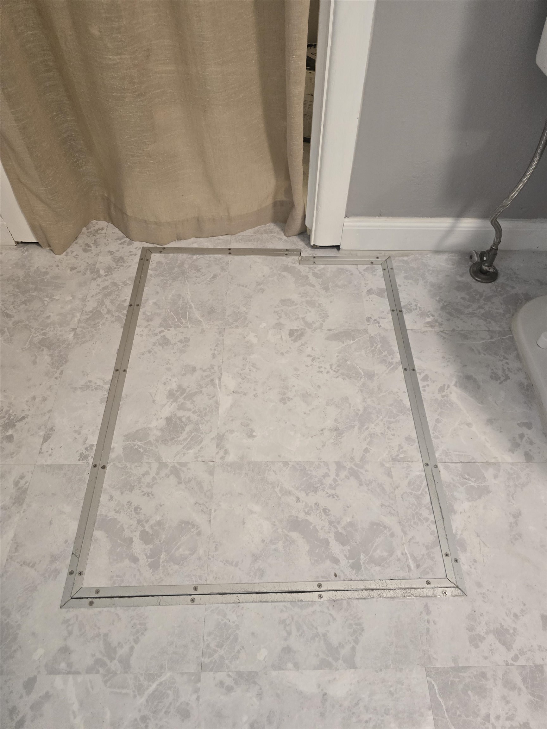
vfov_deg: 73.9
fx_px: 485
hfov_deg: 58.9
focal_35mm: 23
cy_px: 364
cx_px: 274
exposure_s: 1/120
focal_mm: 6.3
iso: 640
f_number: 1.7
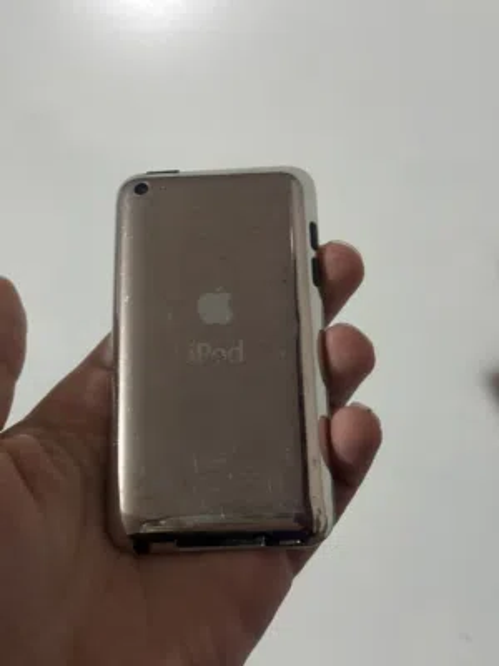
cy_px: 333
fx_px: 923
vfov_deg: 39.7
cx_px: 250
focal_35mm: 48
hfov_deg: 30.3
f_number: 1.78
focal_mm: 6.76
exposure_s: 1/33
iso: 400
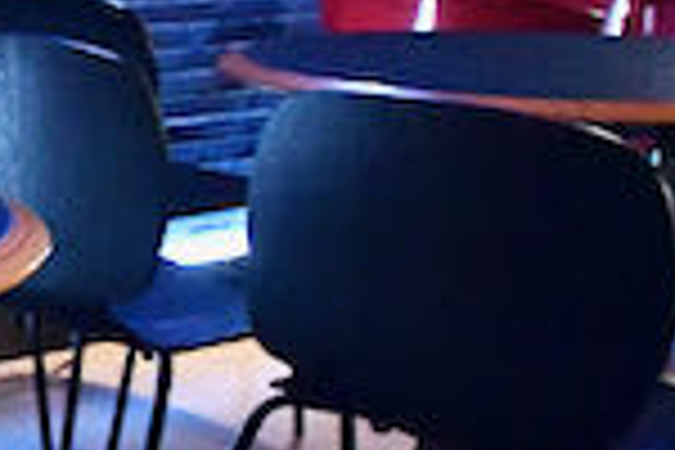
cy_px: 367
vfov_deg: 16.7
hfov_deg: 18.8
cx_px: -567
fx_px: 1519
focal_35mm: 81
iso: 12800
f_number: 4.5
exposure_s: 1/40
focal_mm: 13
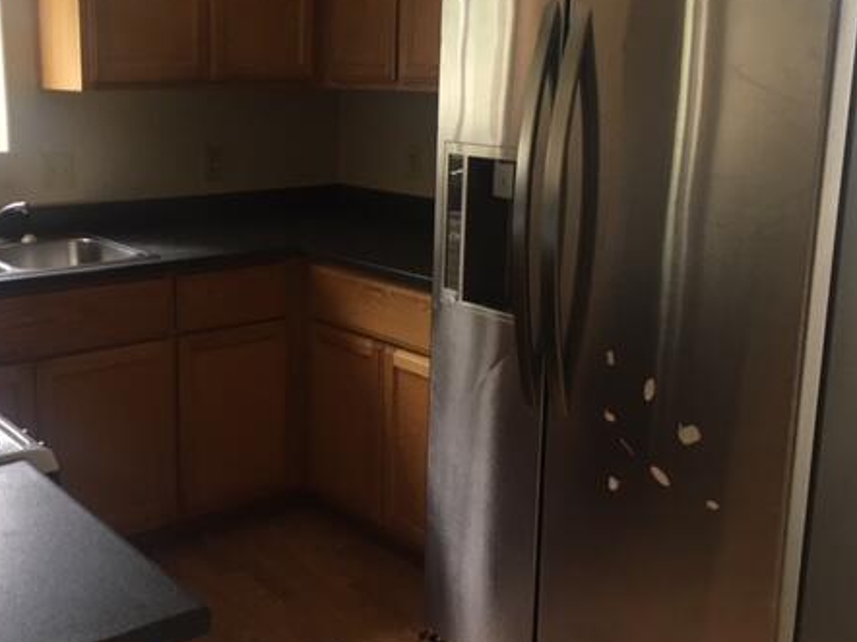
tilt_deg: -9.7
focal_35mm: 42
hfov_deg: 44.2
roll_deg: -0.7
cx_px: 285
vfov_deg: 34.2
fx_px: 1039
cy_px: 266
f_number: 2.2
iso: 100
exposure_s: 1/33
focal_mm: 4.15
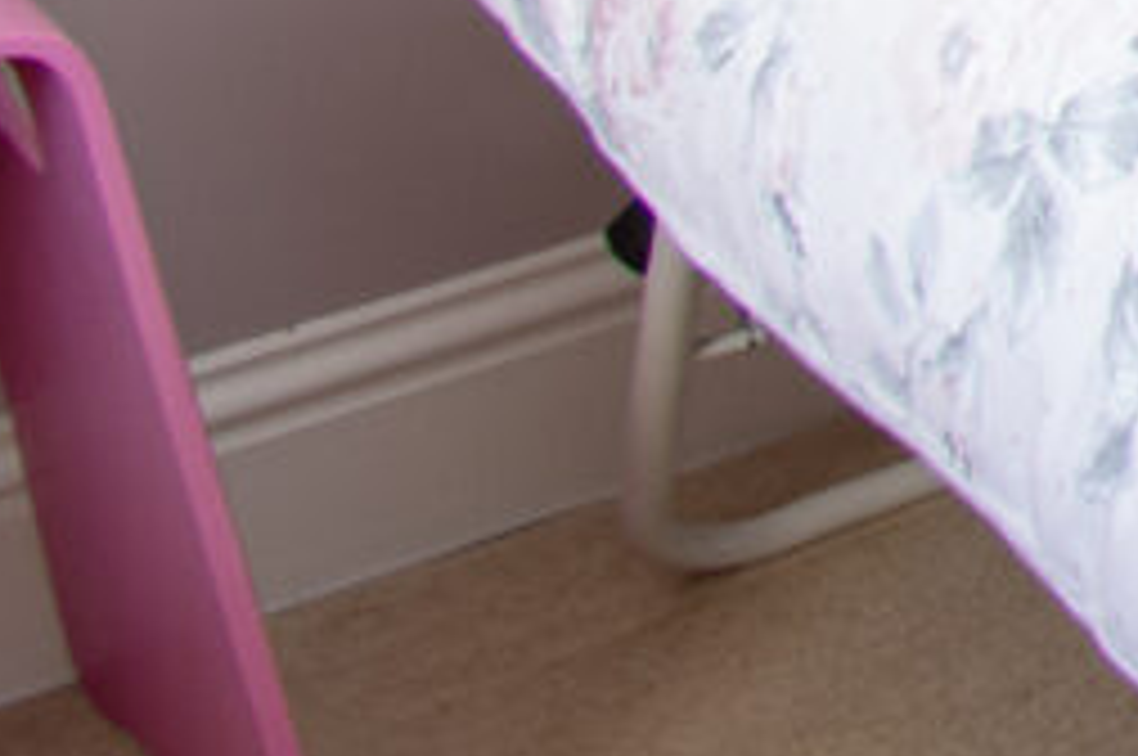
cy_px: -1624
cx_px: 3670
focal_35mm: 114
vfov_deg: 9.2
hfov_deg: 10.4
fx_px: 3599
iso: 125
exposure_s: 1/4
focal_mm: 10
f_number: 9
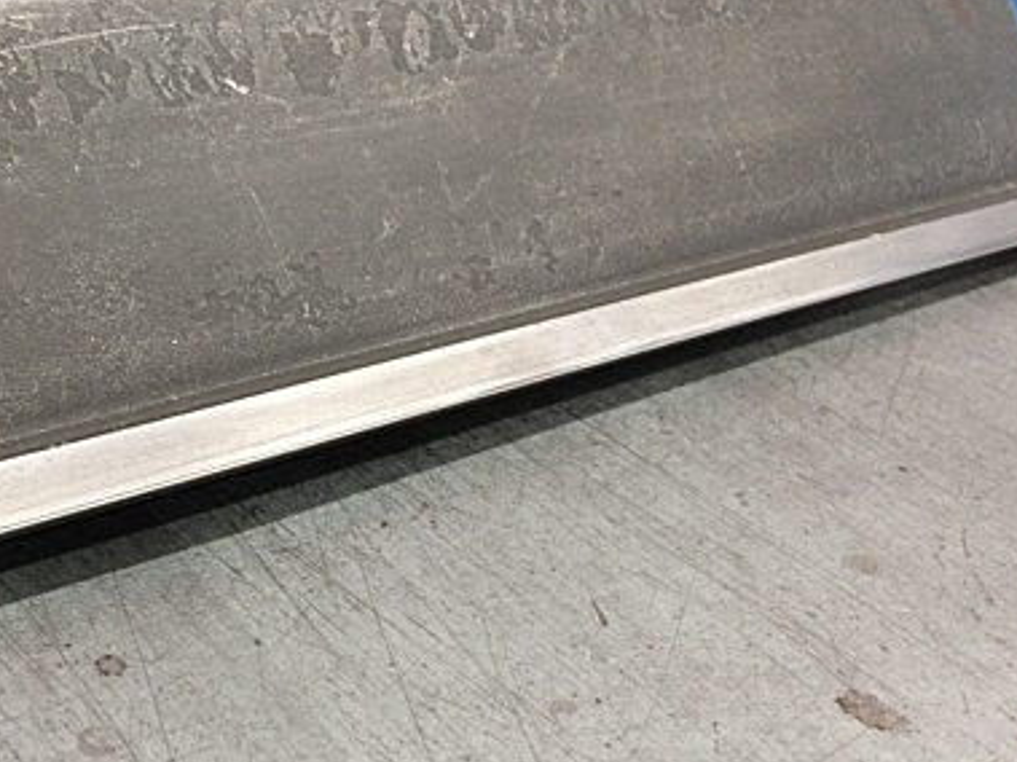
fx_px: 1439
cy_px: 440
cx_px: 276
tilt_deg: -34.0
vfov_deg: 29.6
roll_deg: -5.4
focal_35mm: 49
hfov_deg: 38.1
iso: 100
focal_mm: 4.15
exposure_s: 1/30
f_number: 2.2
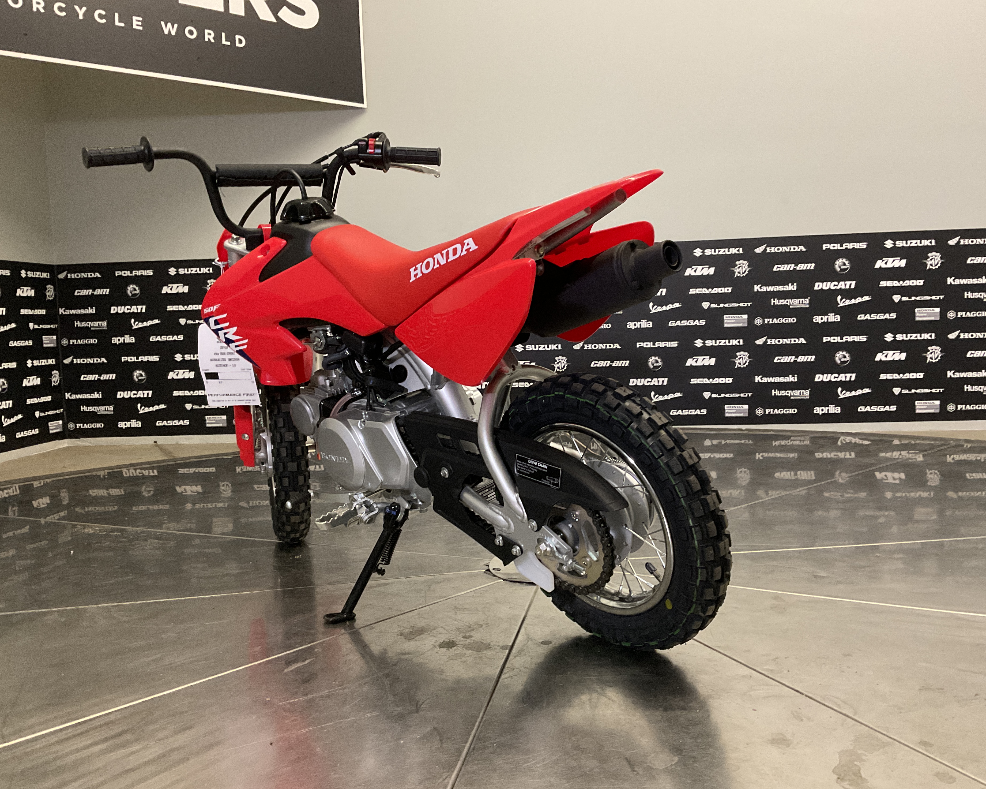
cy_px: 388
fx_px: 905
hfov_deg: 57.1
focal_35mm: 31
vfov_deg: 47.1
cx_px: 522
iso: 250
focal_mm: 3
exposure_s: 1/60
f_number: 1.8
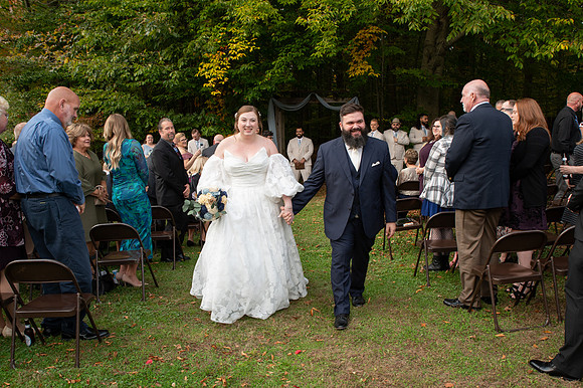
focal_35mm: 30
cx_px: 304
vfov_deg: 43.4
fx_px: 488
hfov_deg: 61.7
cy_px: 197
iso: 400
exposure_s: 1/200
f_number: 6.3
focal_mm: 24
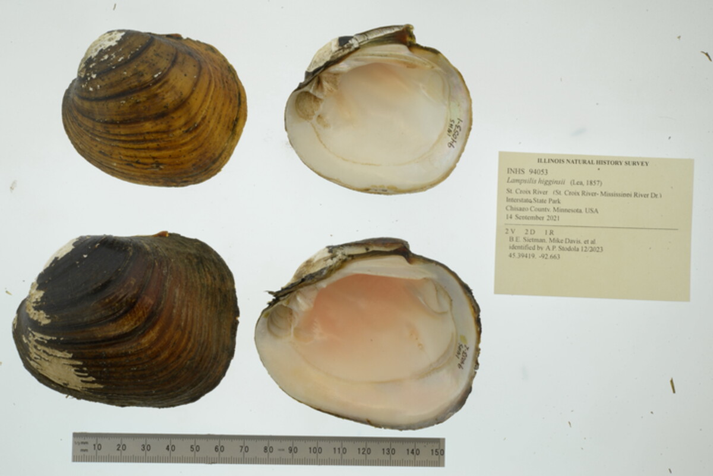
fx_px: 1189
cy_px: 238
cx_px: 356
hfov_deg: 33.4
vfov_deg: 22.6
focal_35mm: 60
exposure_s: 1/8
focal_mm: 60
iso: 100
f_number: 32
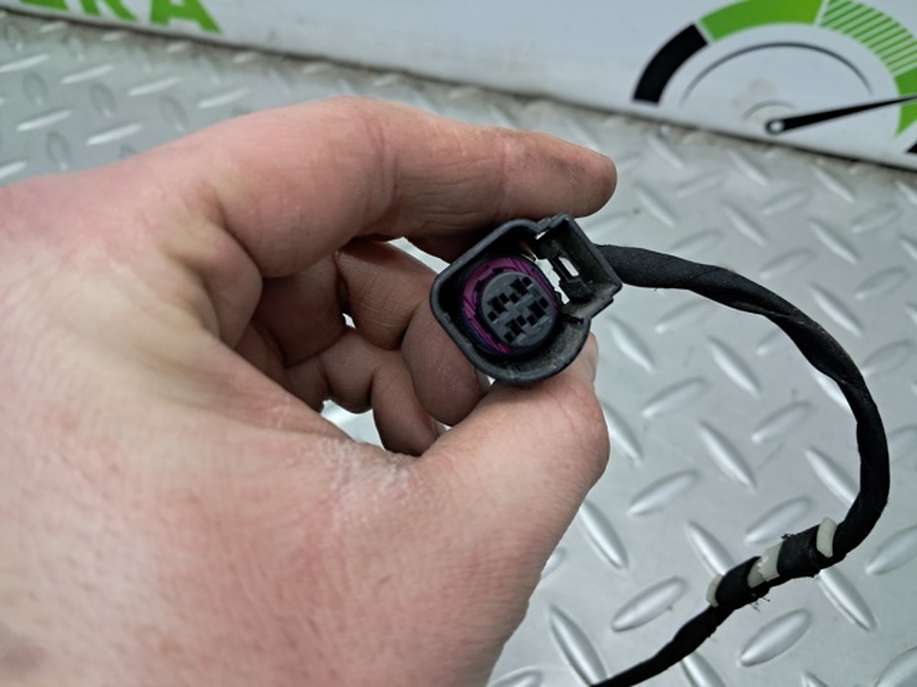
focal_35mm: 27
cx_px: 458
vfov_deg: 51.3
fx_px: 715
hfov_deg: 65.4
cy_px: 344
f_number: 1.8
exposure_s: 1/50
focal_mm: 4
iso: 125
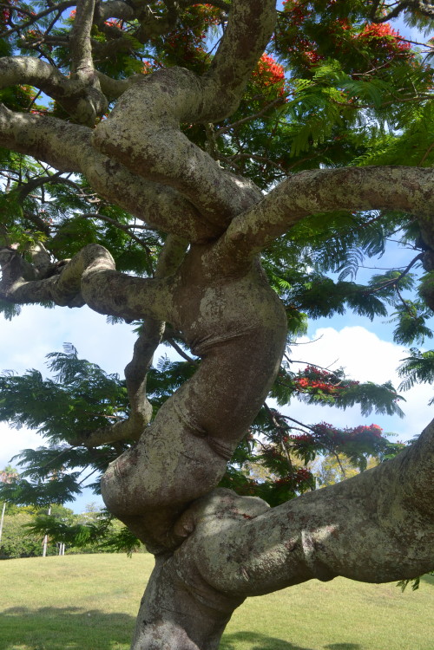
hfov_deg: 43.6
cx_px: 217
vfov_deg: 61.9
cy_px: 325
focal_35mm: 30
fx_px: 542
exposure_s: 1/160
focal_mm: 20
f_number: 6.3
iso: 100
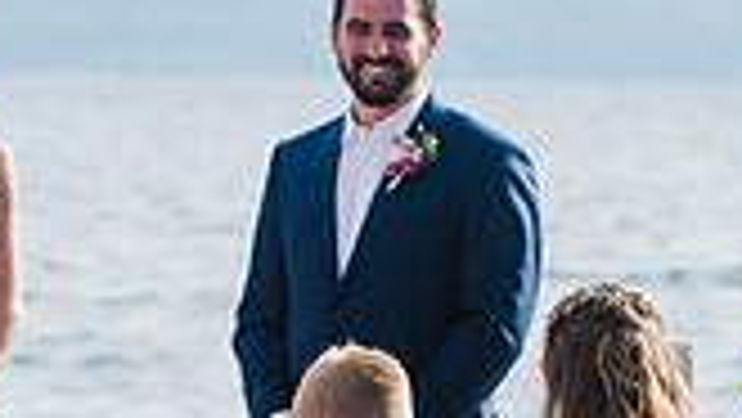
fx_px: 7598
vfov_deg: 3.1
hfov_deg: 5.6
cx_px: 544
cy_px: 530
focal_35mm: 386
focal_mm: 90
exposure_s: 1/1000
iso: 200
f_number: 4
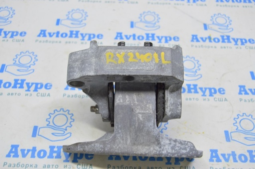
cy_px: 84
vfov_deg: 29.8
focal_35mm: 45
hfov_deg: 43.7
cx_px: 128
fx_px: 318
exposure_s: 1/20
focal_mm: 30
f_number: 5.6
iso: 400
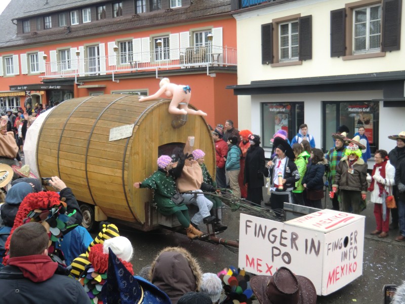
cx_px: 202
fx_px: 468
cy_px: 152
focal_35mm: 40
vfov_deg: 36.0
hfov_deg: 46.8
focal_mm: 7.1
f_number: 3.8
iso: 125
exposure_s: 1/60
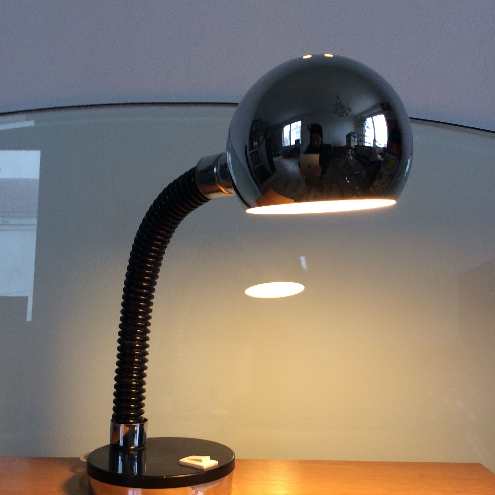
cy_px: 281
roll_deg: -0.4
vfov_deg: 43.8
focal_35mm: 38
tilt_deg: +2.3
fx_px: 615
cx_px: 248
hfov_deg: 43.9
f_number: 2.4
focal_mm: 3.3
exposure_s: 1/25
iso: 64
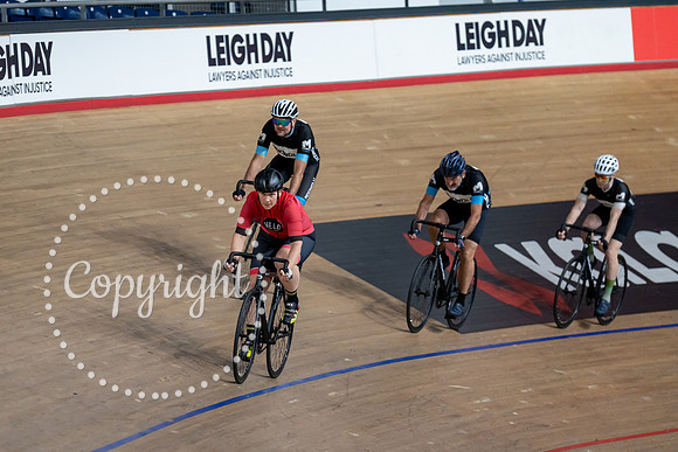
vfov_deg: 6.2
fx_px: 4184
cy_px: 241
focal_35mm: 222
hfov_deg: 9.3
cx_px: 260
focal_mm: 173
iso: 3200
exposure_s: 1/1000
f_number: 2.8
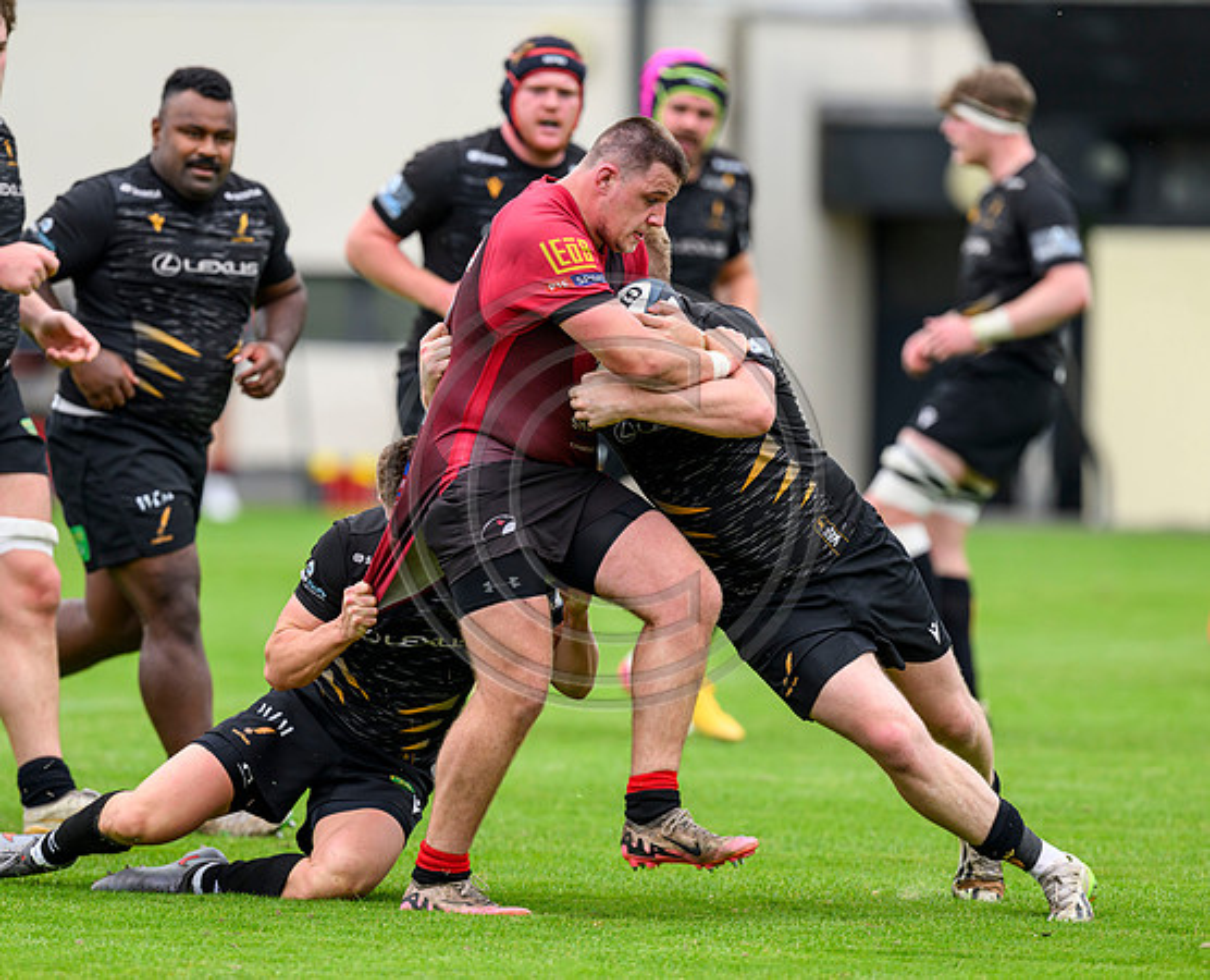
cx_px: 506
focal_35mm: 492
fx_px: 17689
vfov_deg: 3.2
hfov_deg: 3.9
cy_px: 472
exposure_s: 1/1600
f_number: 3.5
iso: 500
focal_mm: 400
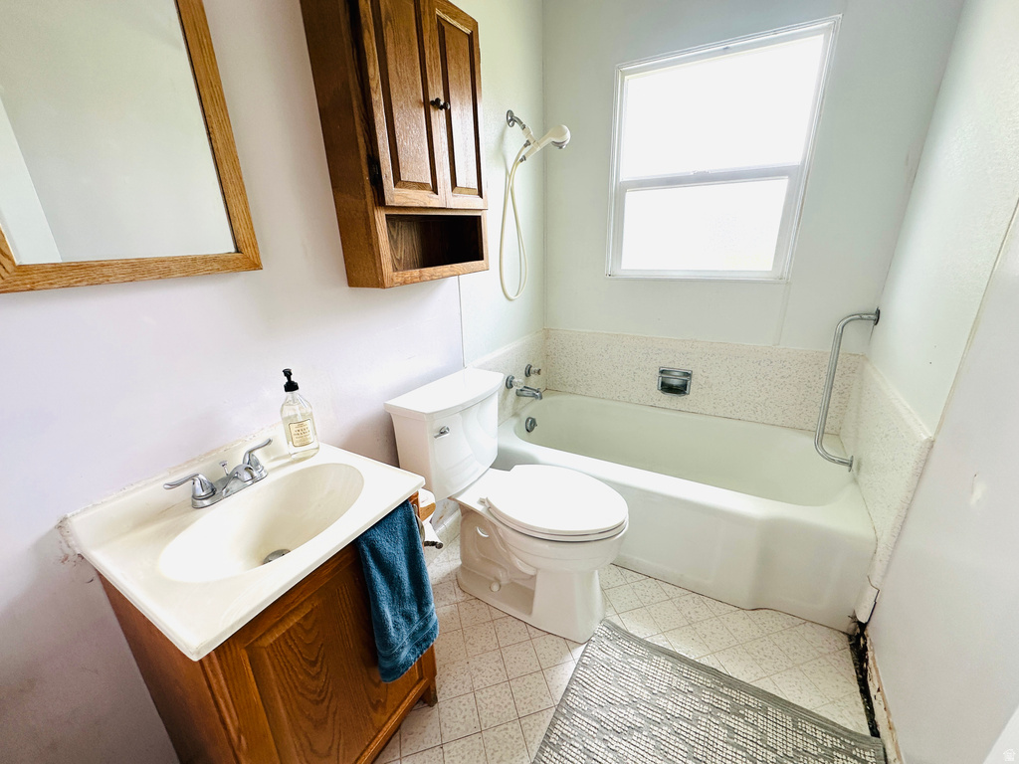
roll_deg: +1.2
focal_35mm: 14
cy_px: 382
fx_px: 412
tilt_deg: -21.4
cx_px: 510
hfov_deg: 102.1
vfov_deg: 85.7
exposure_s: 1/99
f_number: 2.2
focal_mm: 2.22
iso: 80
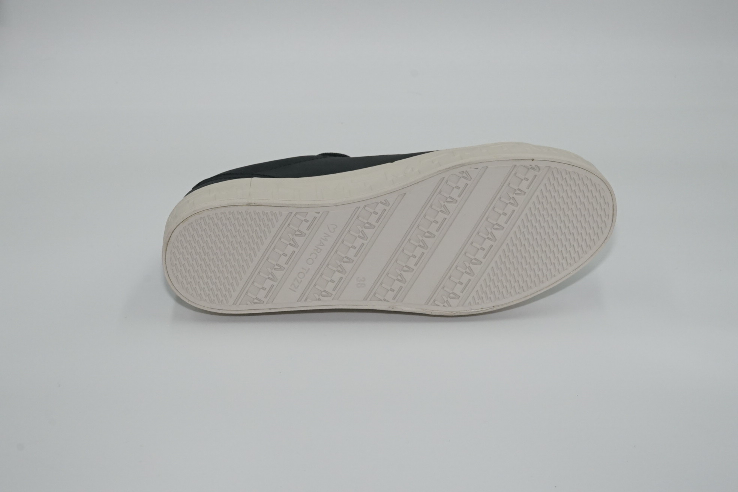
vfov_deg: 14.3
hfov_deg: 21.2
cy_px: 246
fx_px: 1968
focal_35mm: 96
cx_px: 369
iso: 2000
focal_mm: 64
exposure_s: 1/1600
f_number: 13
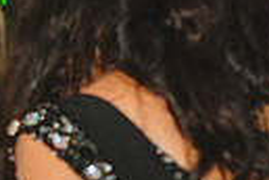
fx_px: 1173
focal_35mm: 157
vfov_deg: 8.7
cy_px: 179
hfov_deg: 11.8
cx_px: -248
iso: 1000
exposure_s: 1/200
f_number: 2.5
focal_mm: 35
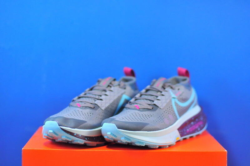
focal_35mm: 75
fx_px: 520
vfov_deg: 18.1
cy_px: 83
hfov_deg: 27.0
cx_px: 125
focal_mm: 50
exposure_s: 1/320
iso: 250
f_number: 2
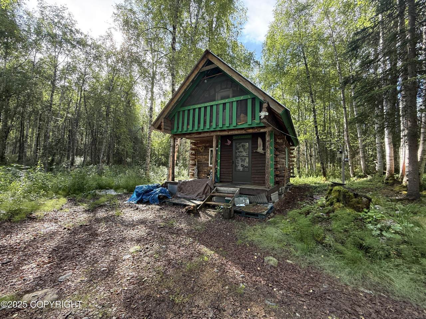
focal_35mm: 14
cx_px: 213
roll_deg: -1.0
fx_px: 172
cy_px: 160
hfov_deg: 102.1
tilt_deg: +2.1
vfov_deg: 85.7
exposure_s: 1/99
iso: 80
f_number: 2.2
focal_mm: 2.22
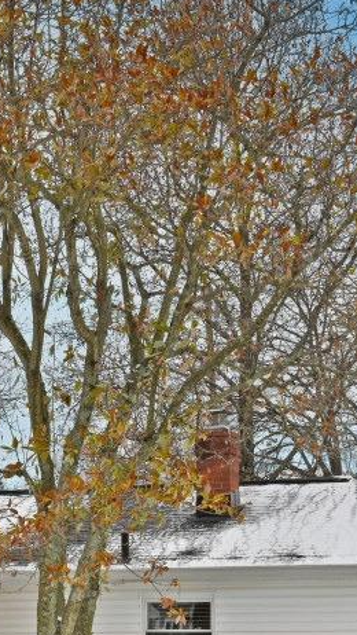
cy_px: 613
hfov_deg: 11.5
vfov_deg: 20.4
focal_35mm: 102
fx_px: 1716
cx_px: -152
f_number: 13
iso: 280
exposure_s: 1/200
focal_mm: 30
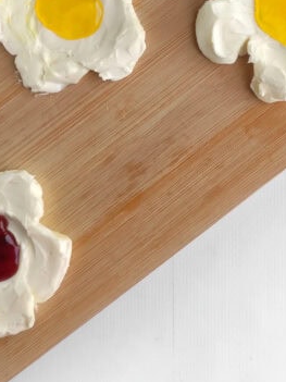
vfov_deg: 31.8
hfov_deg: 25.2
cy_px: 22
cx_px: 226
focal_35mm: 57
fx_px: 628
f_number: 1.9
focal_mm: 5.4
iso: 54
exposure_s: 1/100
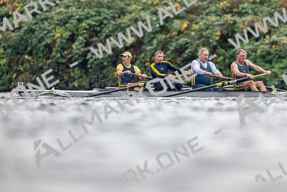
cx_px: 177
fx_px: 6799
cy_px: 61
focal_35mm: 852
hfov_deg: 2.4
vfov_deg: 1.6
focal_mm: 600
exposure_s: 1/2500
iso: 2800
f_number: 4
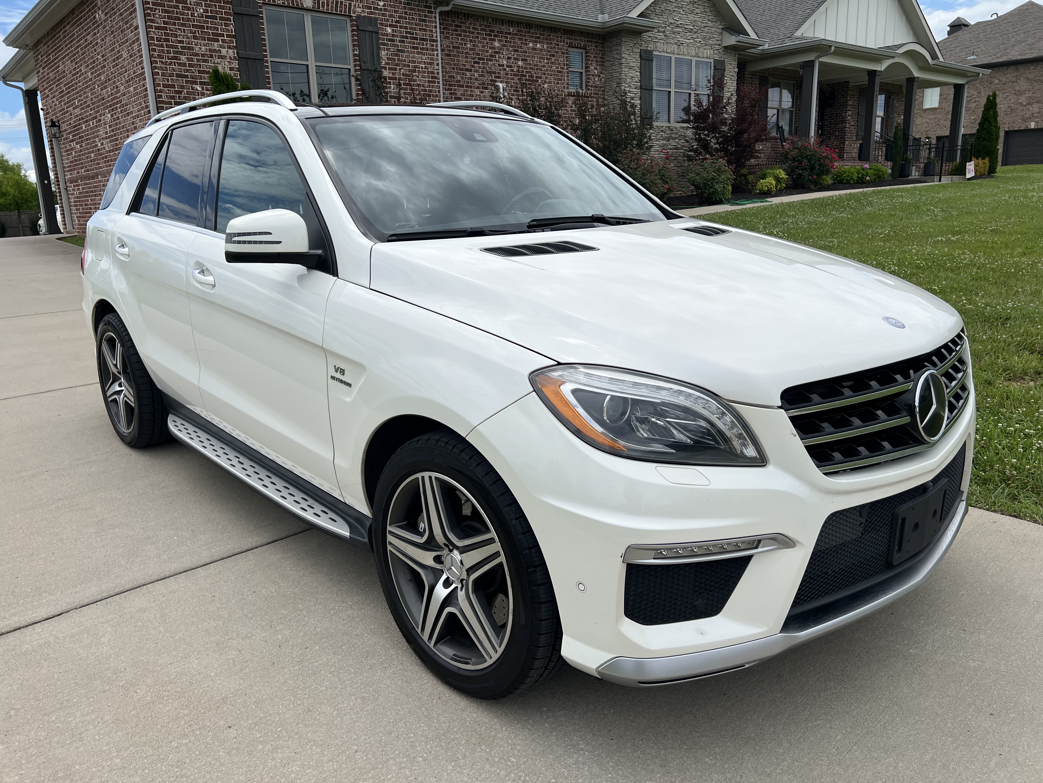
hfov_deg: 67.3
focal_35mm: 26
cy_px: 392
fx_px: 783
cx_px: 522
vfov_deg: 53.1
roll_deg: +2.2
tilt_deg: -13.6
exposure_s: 1/7463
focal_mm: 5.7
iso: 50
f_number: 1.5
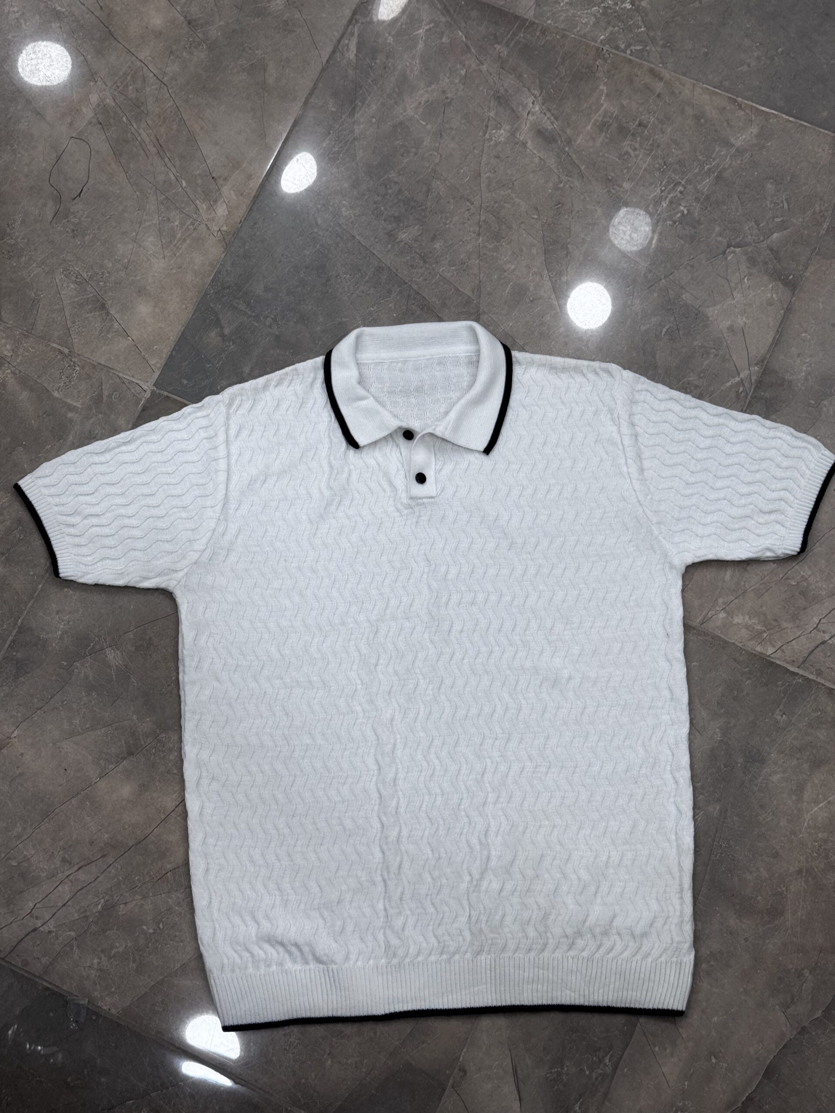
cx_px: 418
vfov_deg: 39.7
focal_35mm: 48
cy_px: 556
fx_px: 1544
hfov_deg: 30.3
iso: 50
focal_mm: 6.76
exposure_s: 1/193
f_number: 1.78
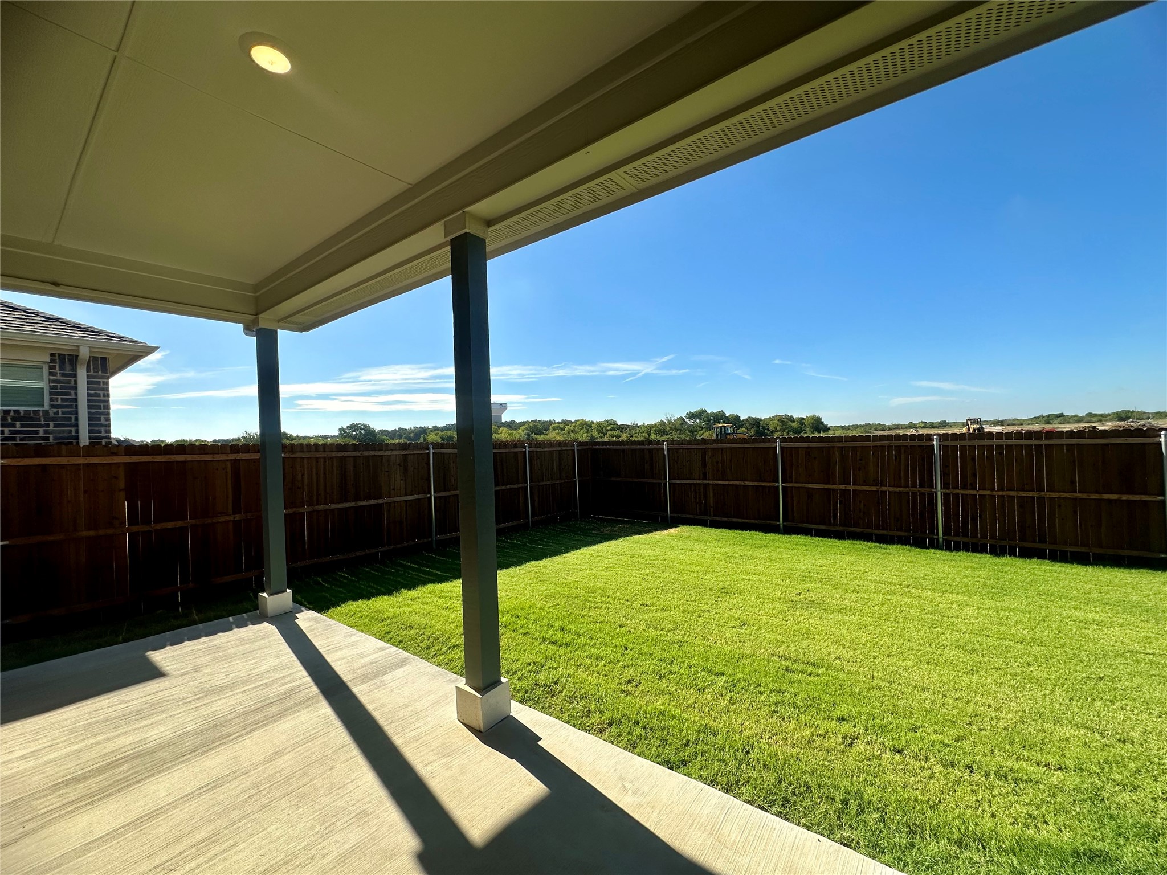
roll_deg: +2.0
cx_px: 584
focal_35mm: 14
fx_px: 472
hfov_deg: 102.1
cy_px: 438
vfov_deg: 85.7
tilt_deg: +0.1
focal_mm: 2.22
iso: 40
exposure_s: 1/2257
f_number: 2.2
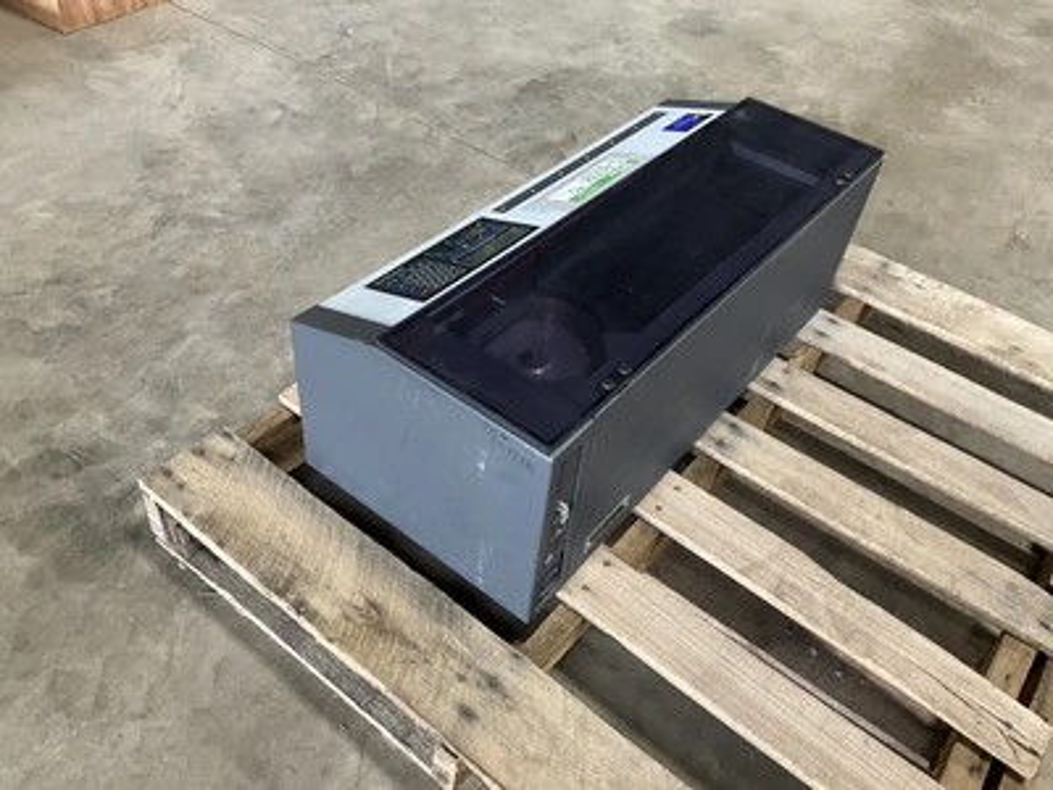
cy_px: 395
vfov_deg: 48.2
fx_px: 882
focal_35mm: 29
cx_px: 526
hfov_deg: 61.7
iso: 125
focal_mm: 3
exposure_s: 1/60
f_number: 1.8
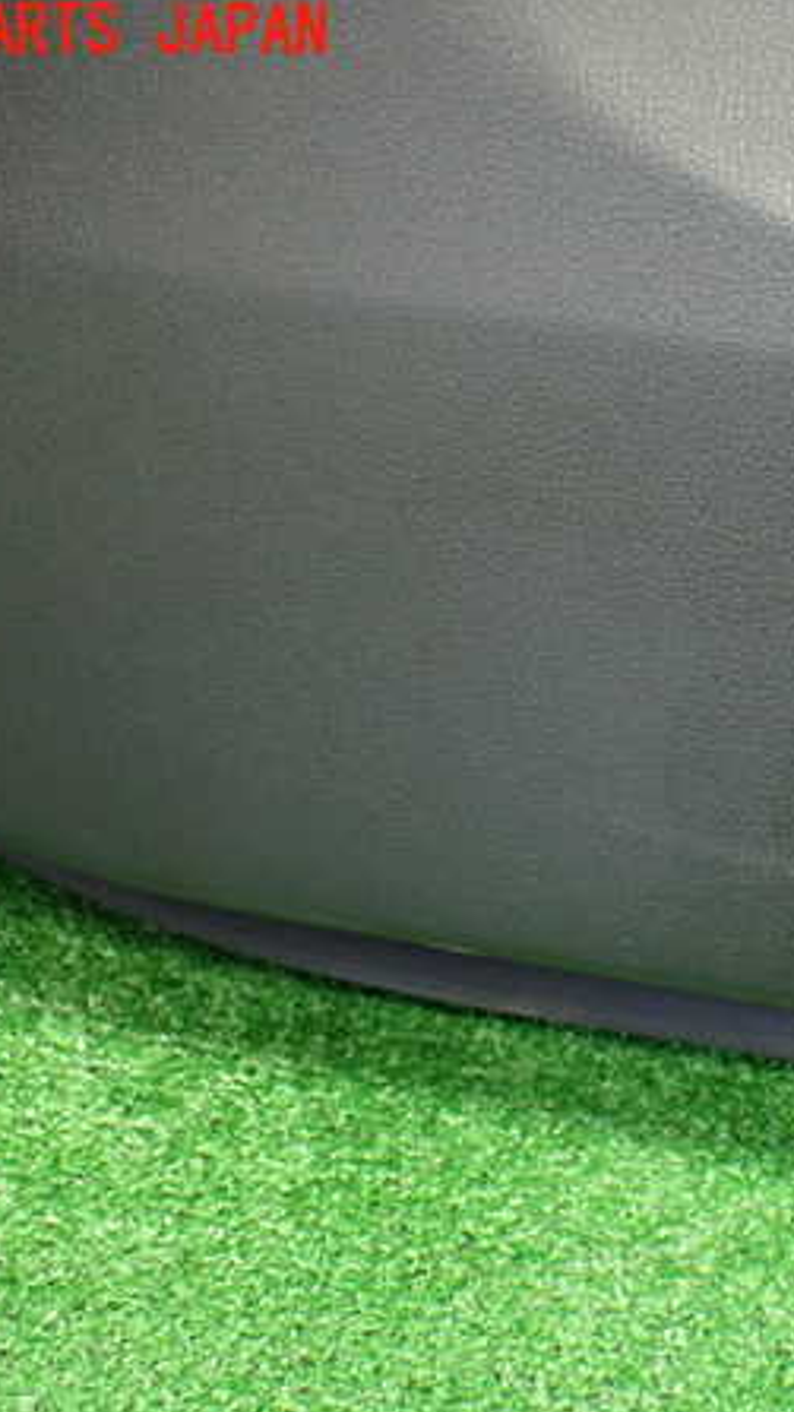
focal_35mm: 44
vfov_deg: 46.4
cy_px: 706
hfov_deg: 26.3
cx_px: 702
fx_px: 1646
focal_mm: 5.4
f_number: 2.3
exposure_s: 1/60
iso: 800
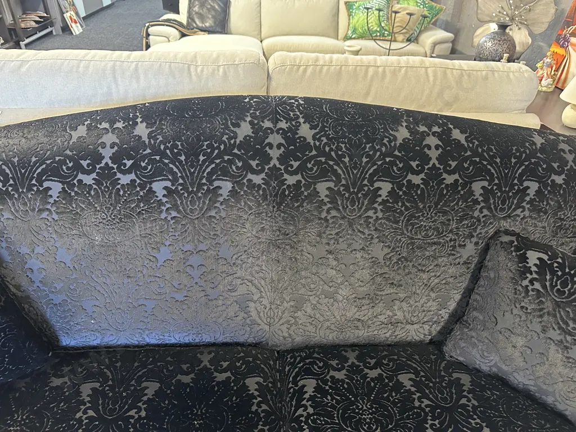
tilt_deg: -33.8
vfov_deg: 56.8
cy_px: 216
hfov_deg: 71.6
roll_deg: -2.0
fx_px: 399
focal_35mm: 24
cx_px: 288
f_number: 1.78
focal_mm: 6.86
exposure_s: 1/50
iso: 800
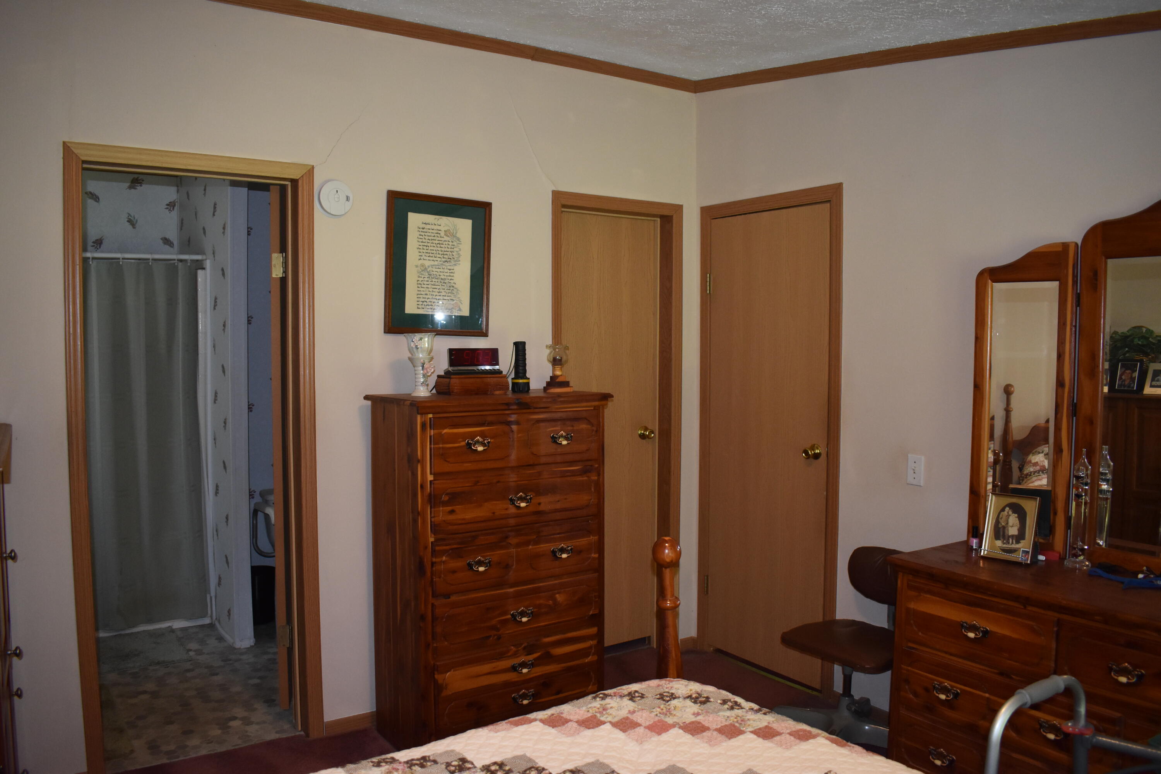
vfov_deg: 47.9
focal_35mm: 27
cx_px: 580
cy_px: 387
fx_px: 871
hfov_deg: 67.4
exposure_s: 1/125
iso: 1400
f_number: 3.5
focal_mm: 18
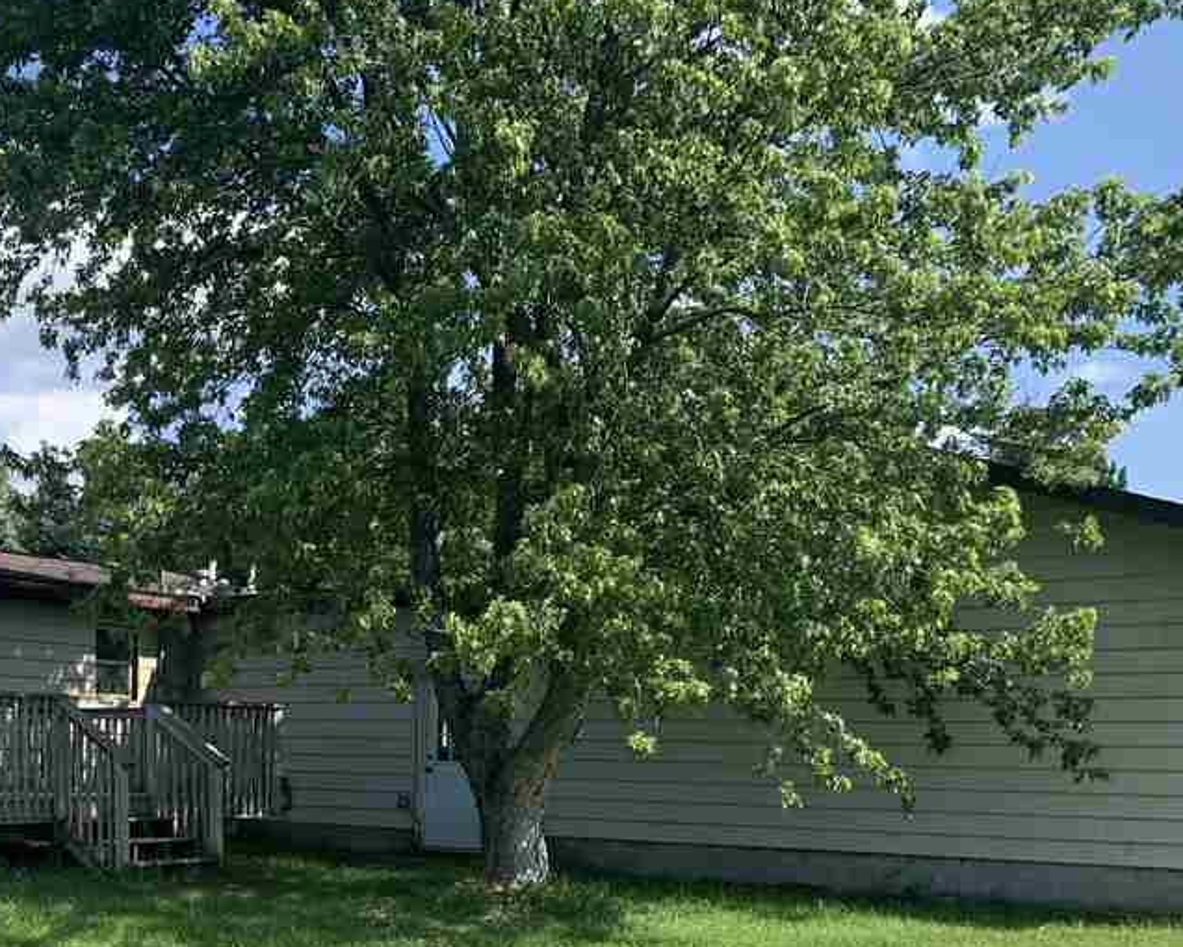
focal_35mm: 51
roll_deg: -1.2
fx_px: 1786
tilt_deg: -2.8
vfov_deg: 28.5
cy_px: 867
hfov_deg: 34.9
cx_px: 158
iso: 25
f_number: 1.8
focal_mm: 4.25
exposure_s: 1/1149
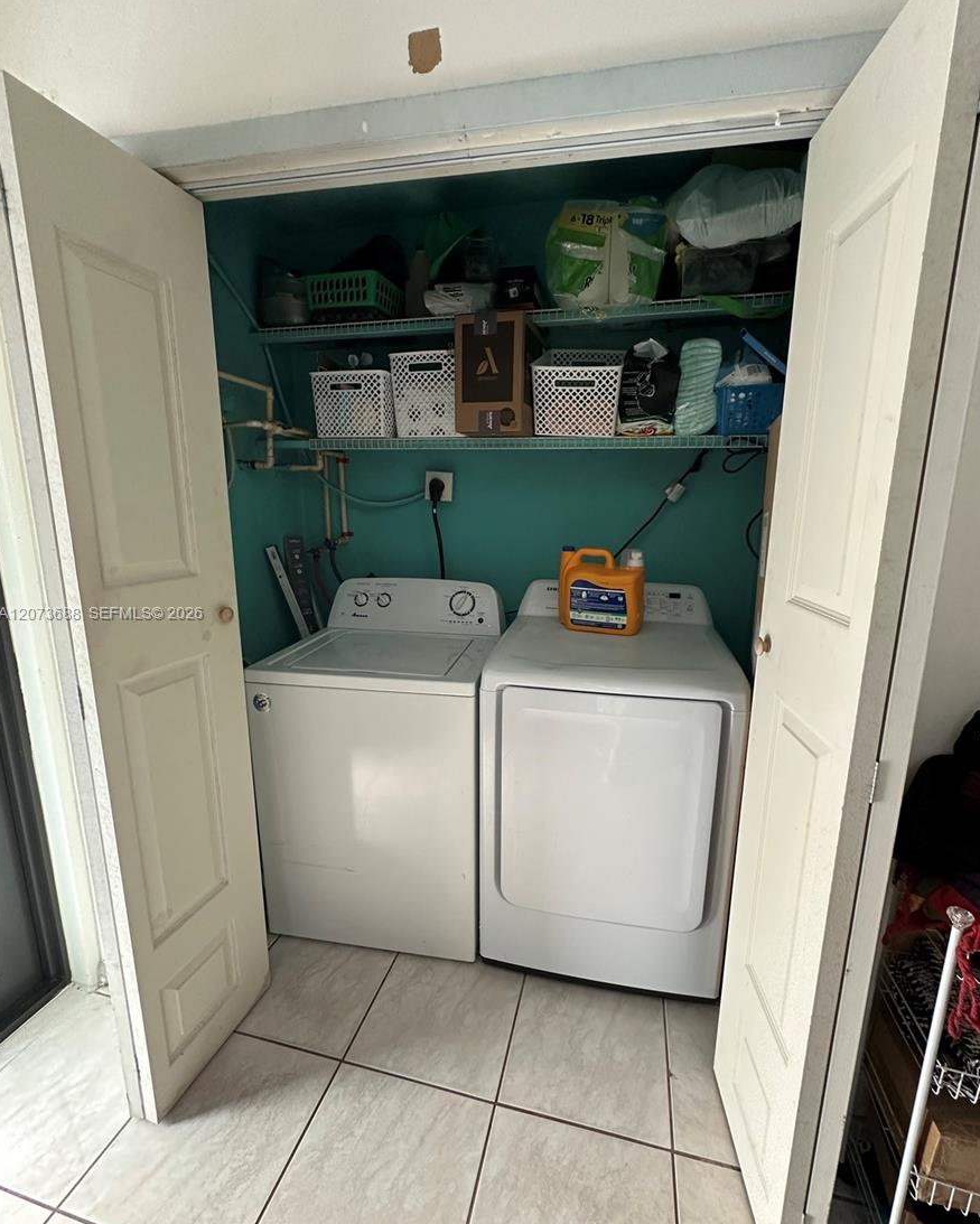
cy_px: 615
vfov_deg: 96.8
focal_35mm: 15
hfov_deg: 84.1
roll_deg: -1.3
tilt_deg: -11.8
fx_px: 544
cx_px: 500
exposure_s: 1/91
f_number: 2.2
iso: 320
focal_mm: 2.22
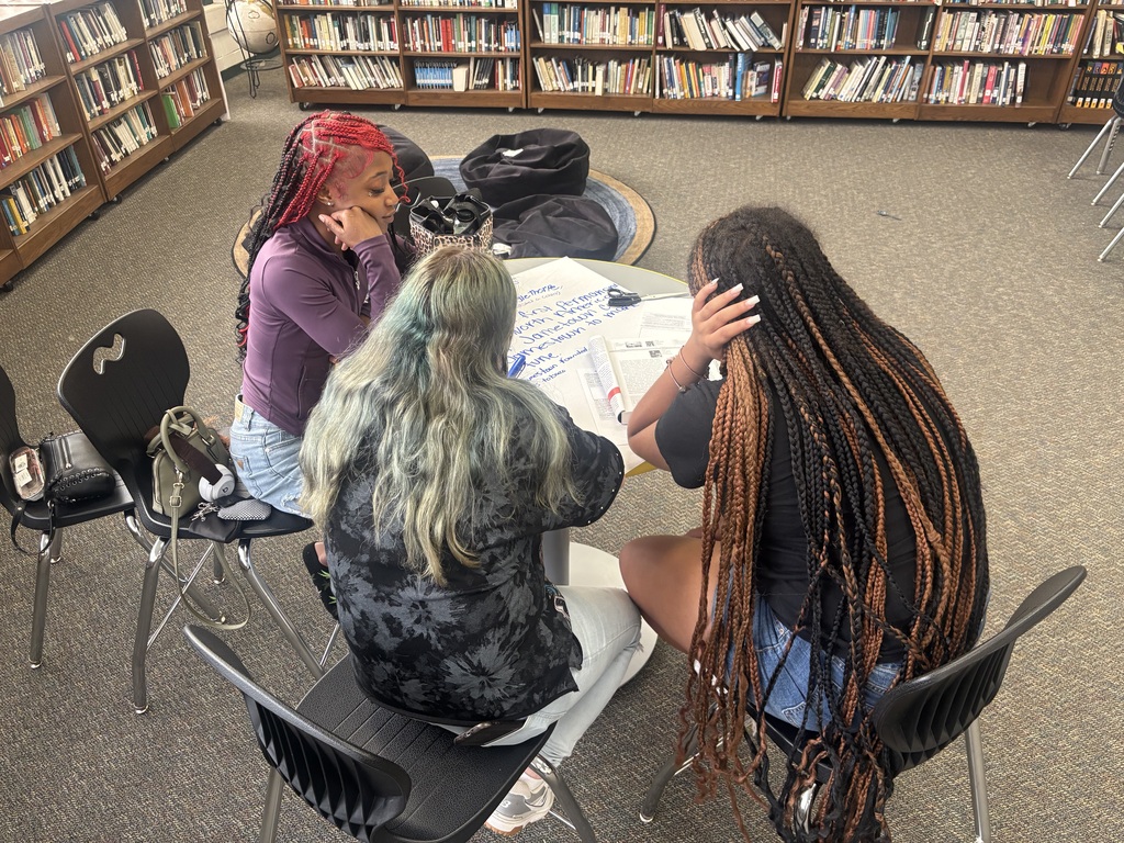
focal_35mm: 26
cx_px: 562
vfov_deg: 53.1
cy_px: 422
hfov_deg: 67.3
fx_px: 844
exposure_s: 1/60
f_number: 1.6
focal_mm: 5.96
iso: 250
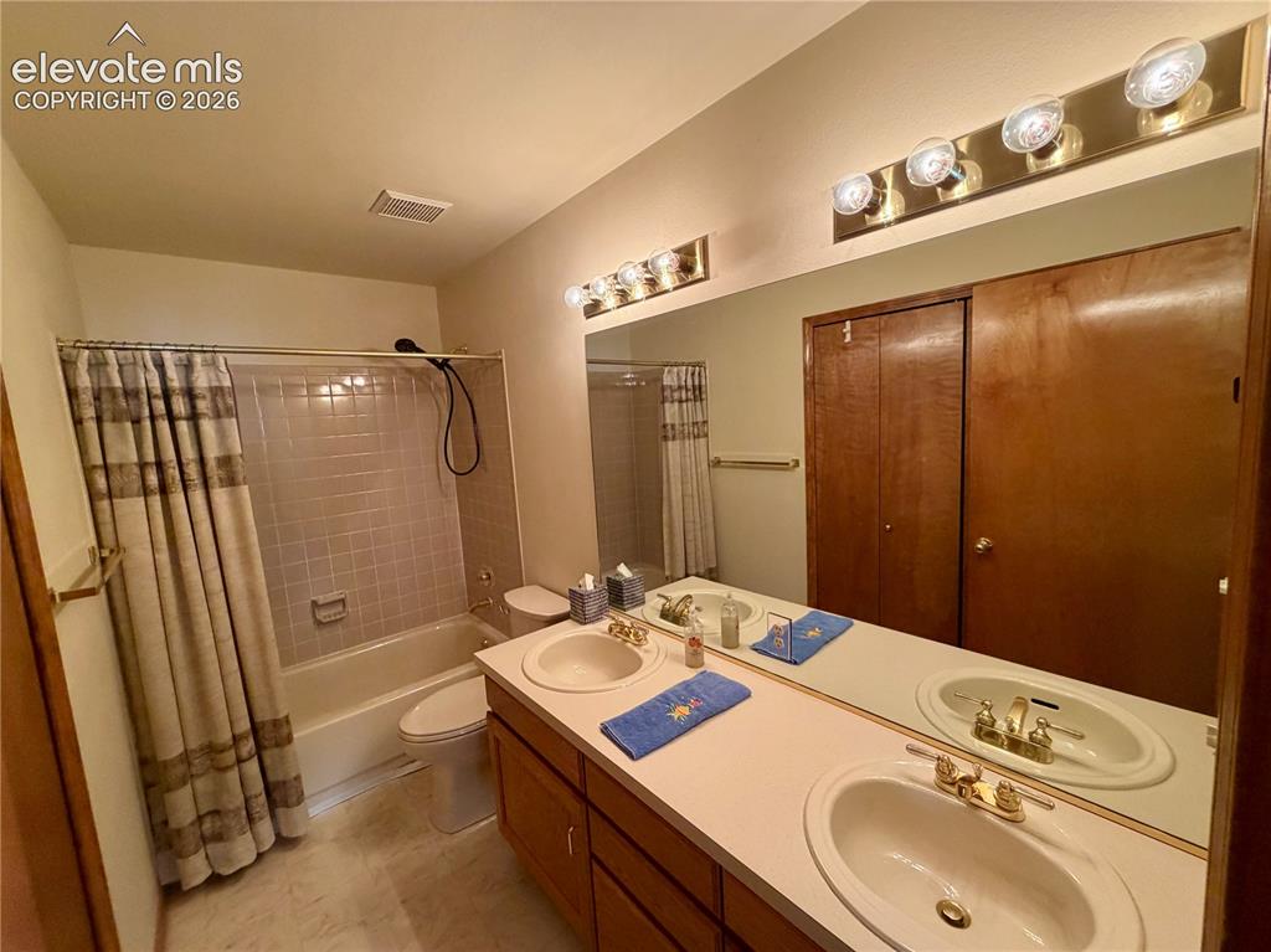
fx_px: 514
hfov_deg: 102.1
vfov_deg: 85.6
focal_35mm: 14
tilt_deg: -5.7
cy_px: 476
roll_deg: +4.7
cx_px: 636
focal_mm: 2.22
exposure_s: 1/120
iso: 250
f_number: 2.2
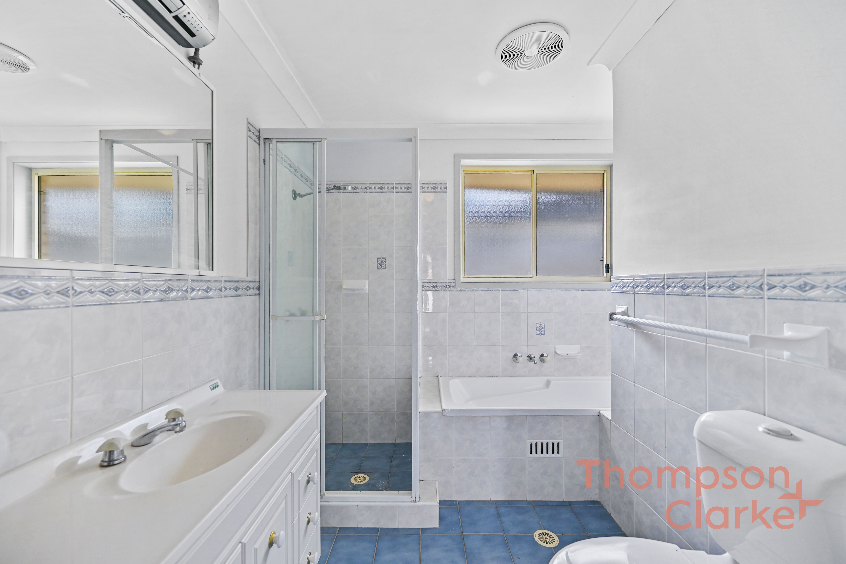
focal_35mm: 14
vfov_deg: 81.3
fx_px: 329
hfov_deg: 104.2
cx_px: 423
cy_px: 282
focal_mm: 14
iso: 100
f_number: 4
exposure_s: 1/20
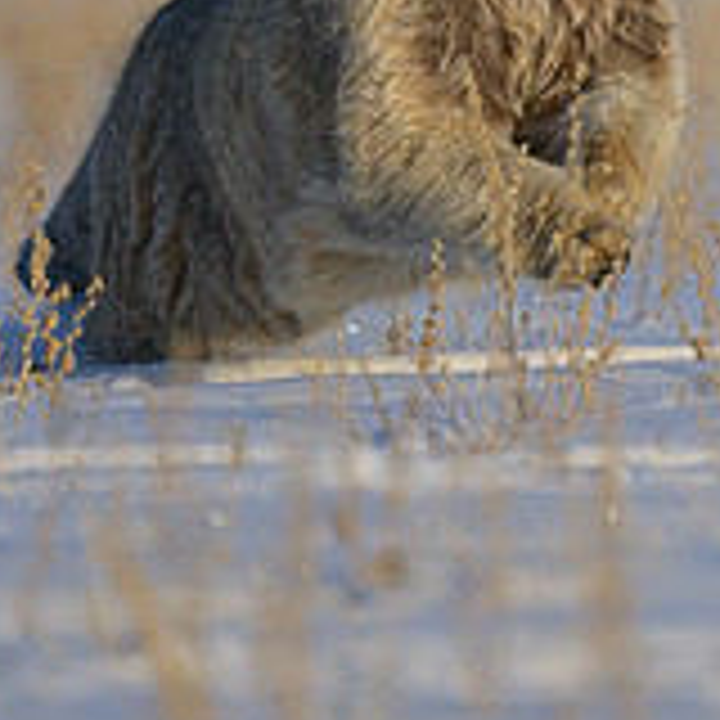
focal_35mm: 1681
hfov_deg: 1.0
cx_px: 718
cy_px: -253
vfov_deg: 1.0
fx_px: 39557
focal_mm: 400
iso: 400
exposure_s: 1/2500
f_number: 5.6
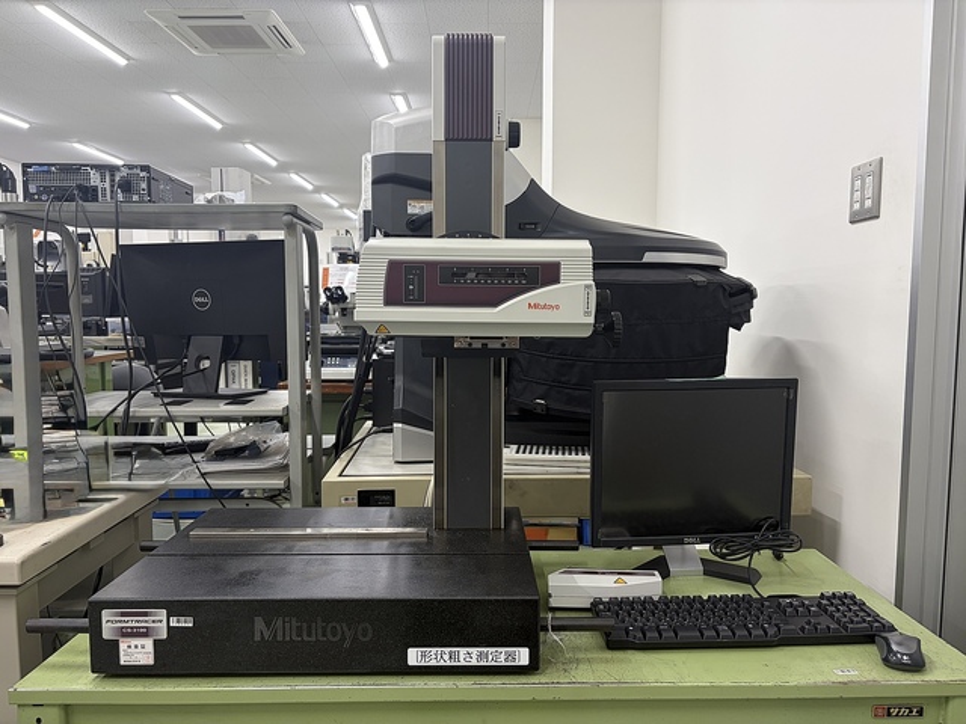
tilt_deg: -4.8
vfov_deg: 53.1
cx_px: 483
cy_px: 362
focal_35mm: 26
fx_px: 726
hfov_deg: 67.3
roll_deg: -0.2
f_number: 1.6
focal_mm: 5.96
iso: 100
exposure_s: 1/100
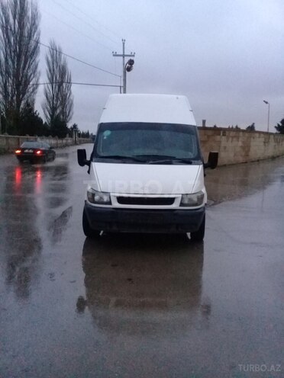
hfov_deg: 45.4
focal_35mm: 31
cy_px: 189
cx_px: 142
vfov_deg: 58.4
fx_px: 339
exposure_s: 1/17
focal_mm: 3.3
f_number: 2.2
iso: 640
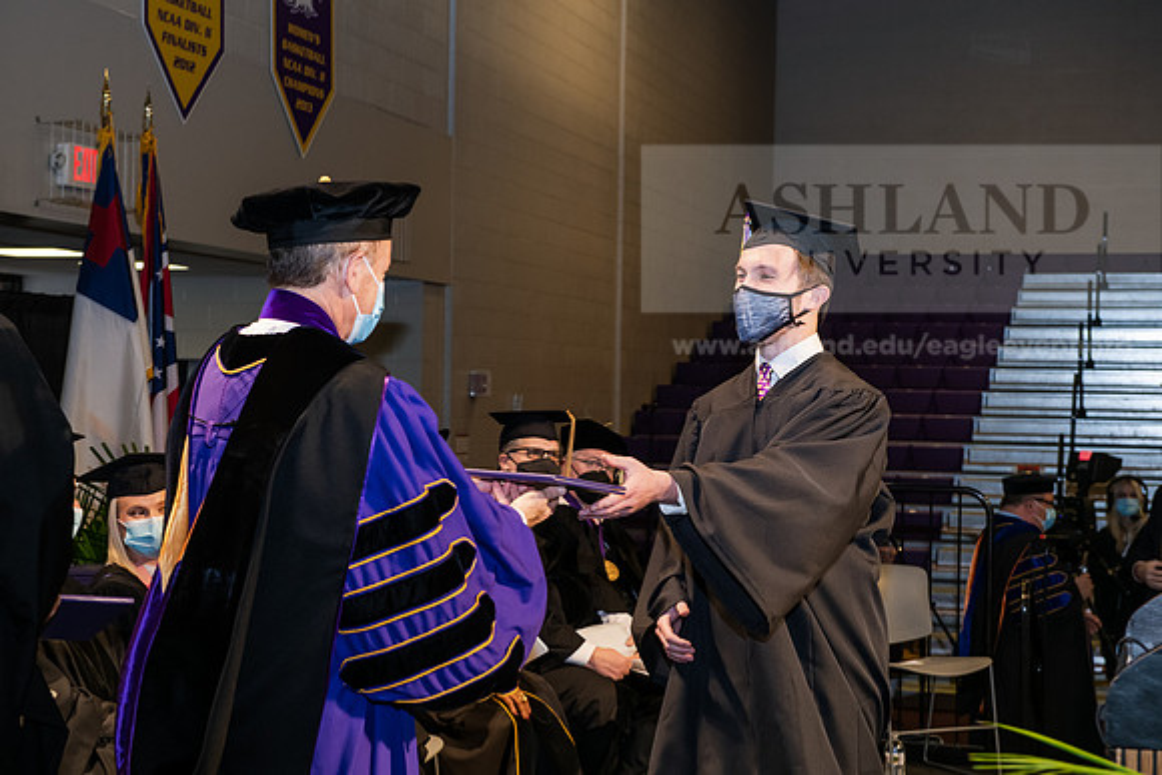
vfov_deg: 21.9
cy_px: 388
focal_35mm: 62
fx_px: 2002
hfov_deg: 32.4
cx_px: 581
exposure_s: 1/200
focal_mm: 62
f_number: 6.3
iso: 1600
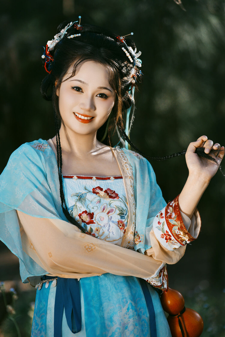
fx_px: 1134
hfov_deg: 11.3
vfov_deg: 16.9
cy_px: 168
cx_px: 112
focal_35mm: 121
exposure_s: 1/1000
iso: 400
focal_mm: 121
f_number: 2.8
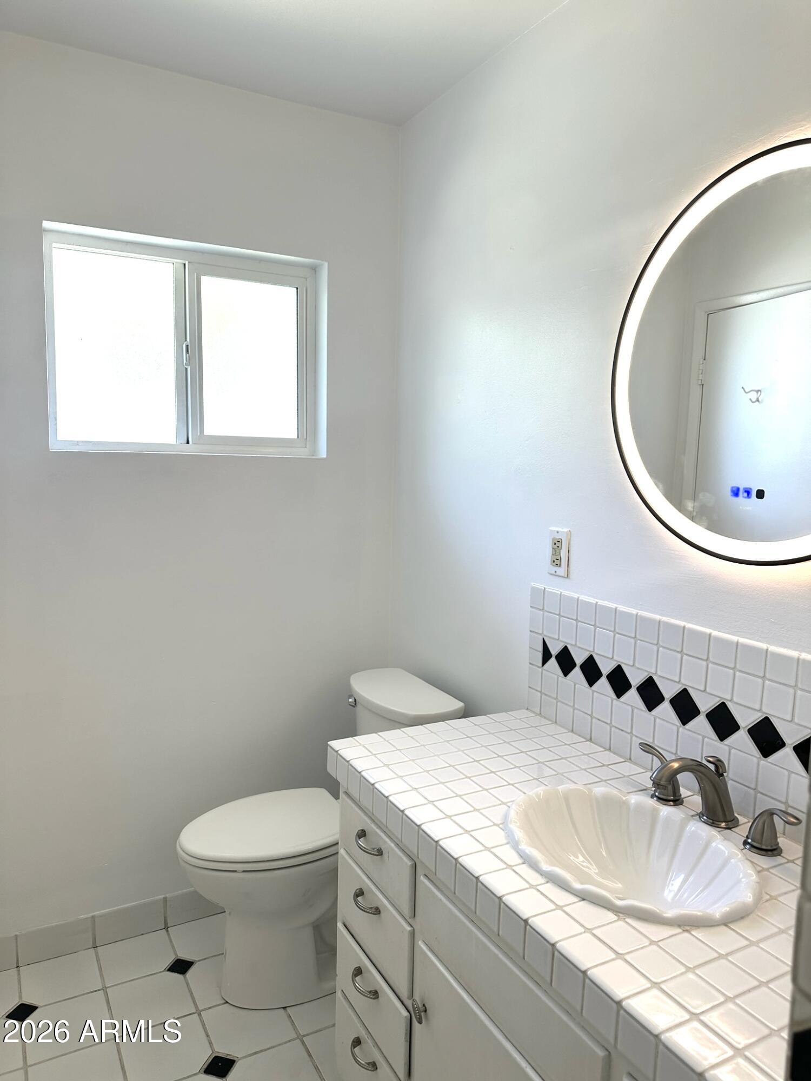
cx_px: 406
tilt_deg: -6.1
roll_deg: -1.4
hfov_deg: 56.8
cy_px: 540
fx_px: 750
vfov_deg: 71.6
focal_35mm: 24
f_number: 1.78
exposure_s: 1/135
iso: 100
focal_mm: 6.86
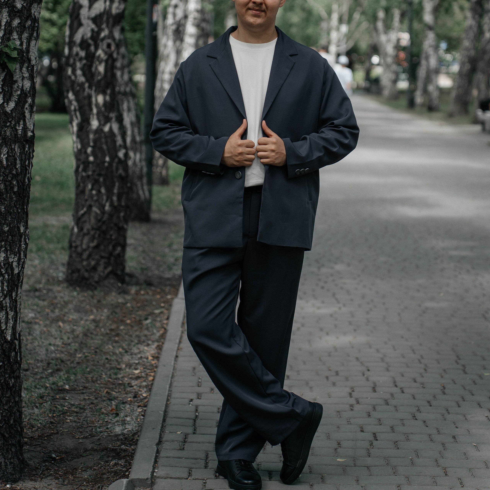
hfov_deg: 18.1
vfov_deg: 18.0
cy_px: 126
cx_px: 245
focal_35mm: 96
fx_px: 1537
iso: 50
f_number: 2.8
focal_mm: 75
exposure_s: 1/250
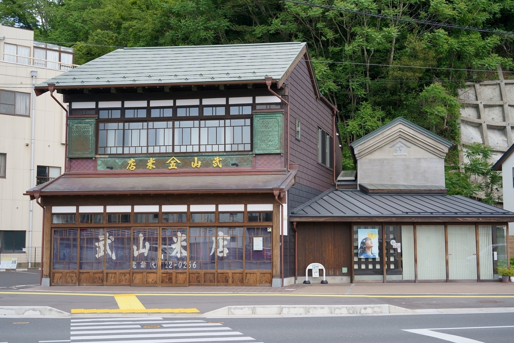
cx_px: 257
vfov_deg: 27.0
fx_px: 714
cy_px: 172
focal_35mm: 50
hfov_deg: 39.6
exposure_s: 1/250
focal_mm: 50
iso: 160
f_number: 7.1
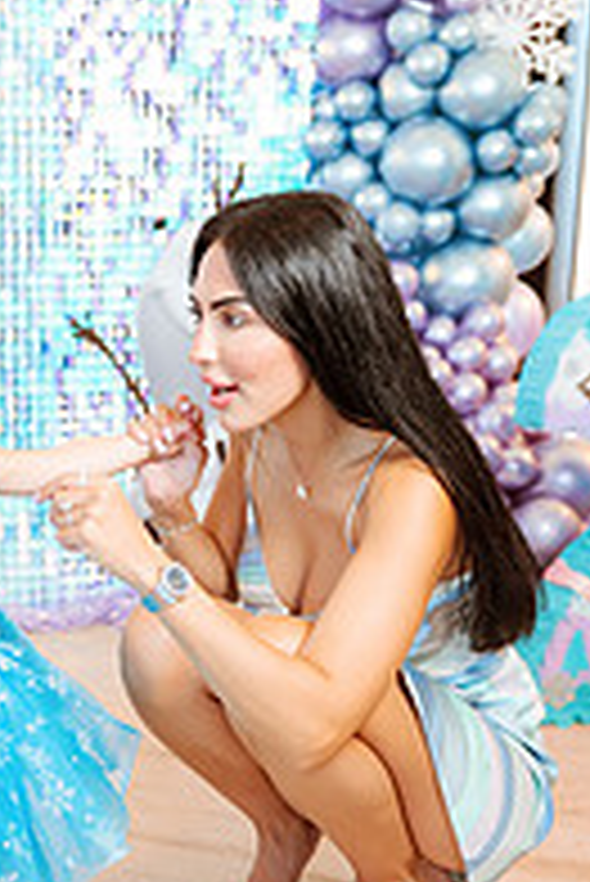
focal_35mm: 55
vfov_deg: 36.2
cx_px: -9
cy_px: 486
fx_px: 1350
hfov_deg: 23.6
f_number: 2.8
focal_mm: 24
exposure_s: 1/200
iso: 800
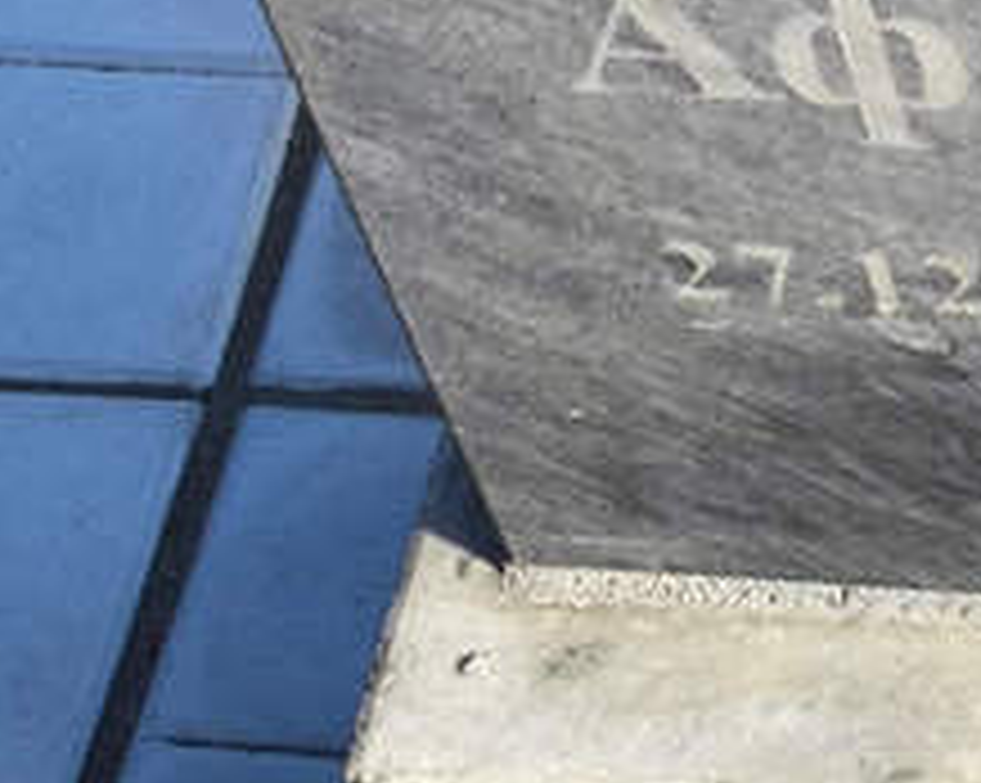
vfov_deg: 8.6
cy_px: -58
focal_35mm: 179
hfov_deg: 10.3
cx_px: 1649
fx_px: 5192
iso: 50
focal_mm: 4.71
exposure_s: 1/432
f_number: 1.7
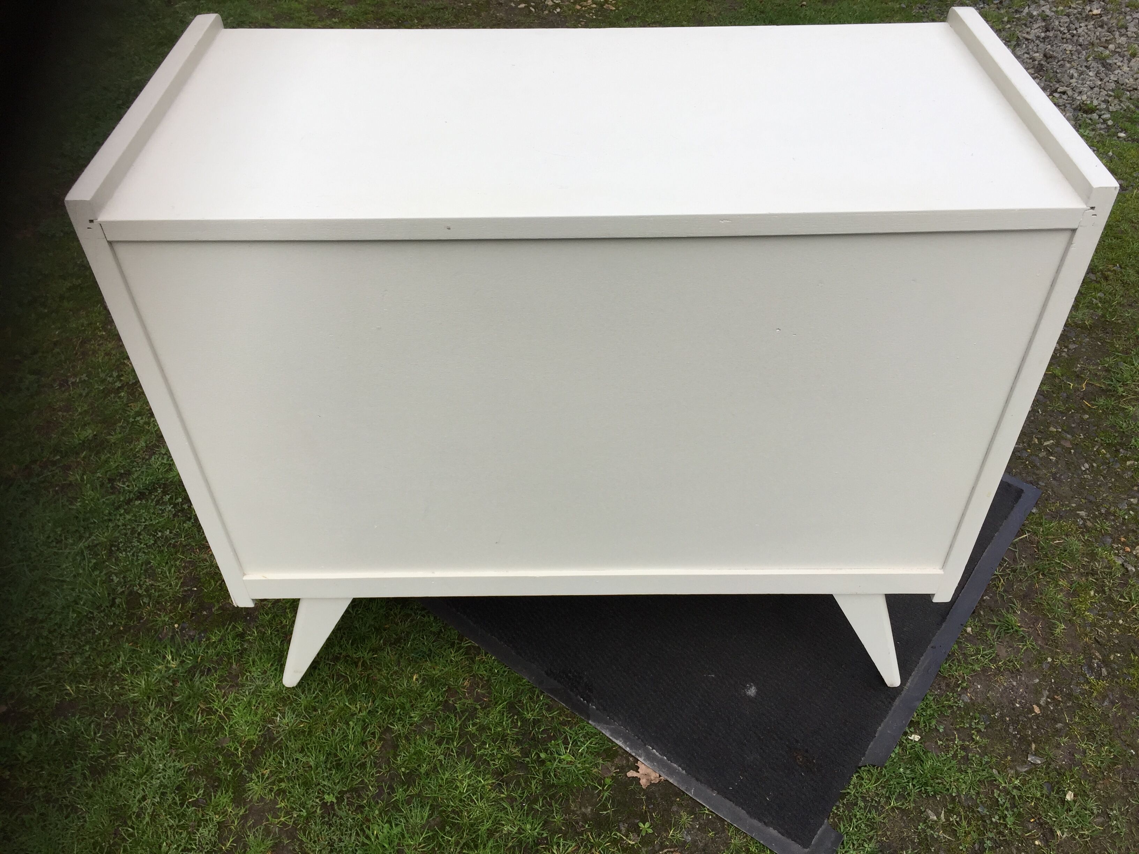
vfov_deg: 48.2
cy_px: 427
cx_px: 570
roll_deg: +1.3
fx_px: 954
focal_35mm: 29
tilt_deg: -44.7
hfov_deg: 61.7
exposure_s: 1/391
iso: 32
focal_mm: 4.15
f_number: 2.2
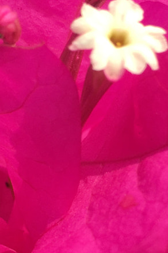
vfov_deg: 18.4
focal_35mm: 110
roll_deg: +14.2
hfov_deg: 12.4
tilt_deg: -18.3
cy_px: 216
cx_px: 106
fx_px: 771
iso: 25
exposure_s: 1/974
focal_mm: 4.15
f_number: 2.2
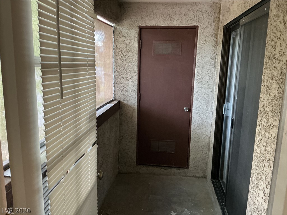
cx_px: 144
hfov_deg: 61.7
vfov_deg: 48.2
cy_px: 108
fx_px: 240
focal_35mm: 29
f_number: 1.8
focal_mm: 3
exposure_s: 1/30
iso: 250
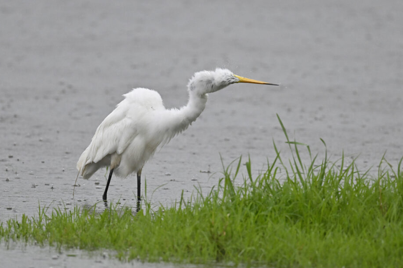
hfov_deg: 1.5
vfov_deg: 1.0
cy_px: 134
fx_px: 14925
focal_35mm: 1334
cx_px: 218
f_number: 7.1
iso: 1400
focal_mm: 800
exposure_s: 1/1000
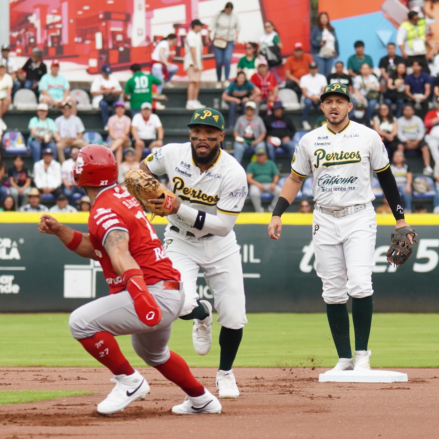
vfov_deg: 3.6
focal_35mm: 480
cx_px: 122
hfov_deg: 3.6
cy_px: 252
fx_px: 6889
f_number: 5.6
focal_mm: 197.8
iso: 800
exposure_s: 1/1250
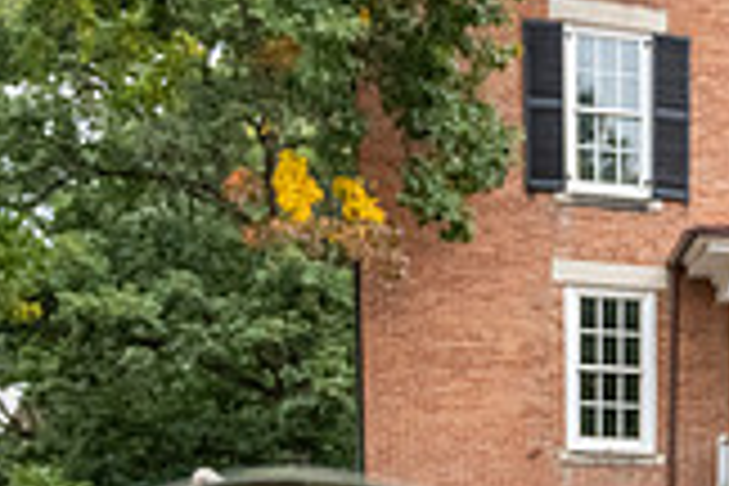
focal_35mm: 86
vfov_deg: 15.0
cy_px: 682
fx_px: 1741
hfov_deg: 19.9
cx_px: 1148
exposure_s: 1/500
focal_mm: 24
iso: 4000
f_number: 4
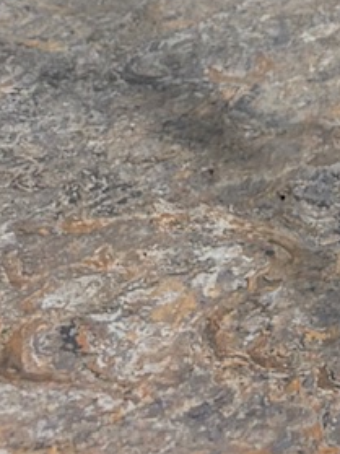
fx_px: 2503
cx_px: 690
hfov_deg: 7.5
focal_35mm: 191
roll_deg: -3.9
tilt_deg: -5.8
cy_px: -880
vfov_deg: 8.7
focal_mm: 5.96
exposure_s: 1/50
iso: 80
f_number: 1.6
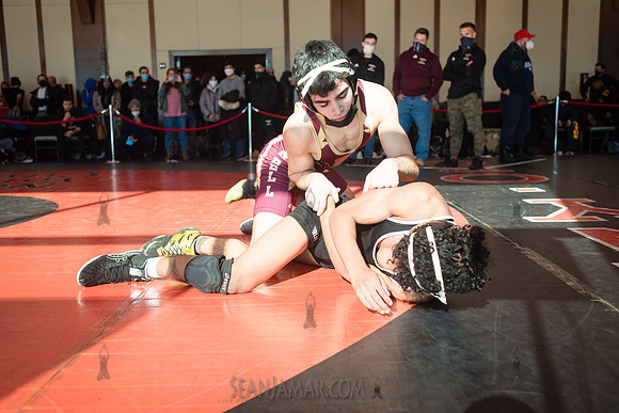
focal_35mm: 35
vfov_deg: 37.9
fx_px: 602
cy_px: 206
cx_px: 310
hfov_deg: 54.4
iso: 400
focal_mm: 35
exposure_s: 1/400
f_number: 4
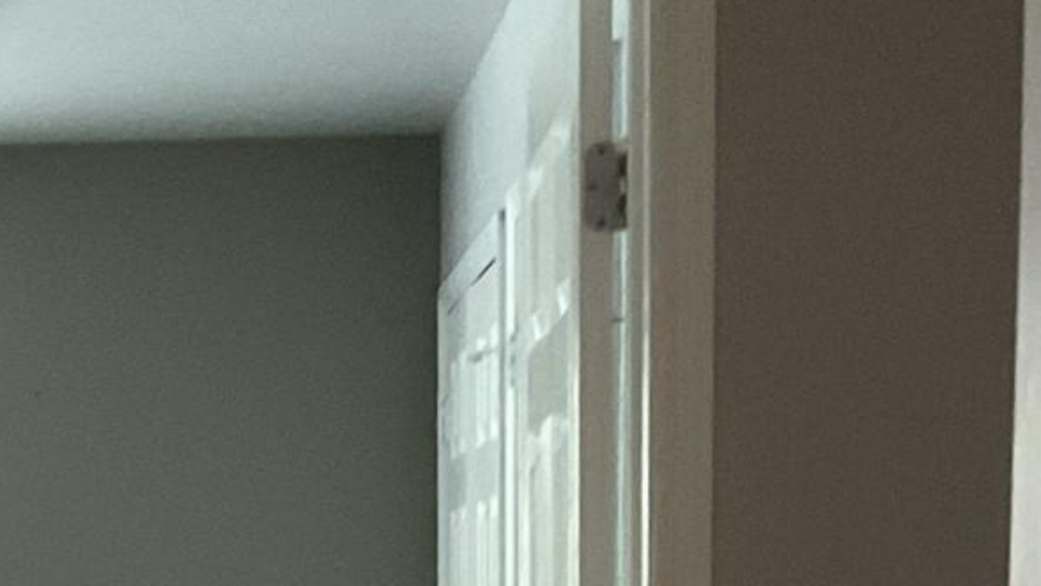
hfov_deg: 19.2
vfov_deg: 10.2
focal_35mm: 110
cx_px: 136
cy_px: 1138
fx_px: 3037
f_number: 1.8
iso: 250
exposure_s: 1/60
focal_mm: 3
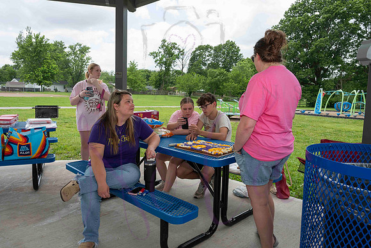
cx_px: 186
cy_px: 118
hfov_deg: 67.5
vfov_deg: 48.1
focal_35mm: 27
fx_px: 278
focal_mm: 24
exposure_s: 1/500
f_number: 8
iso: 400
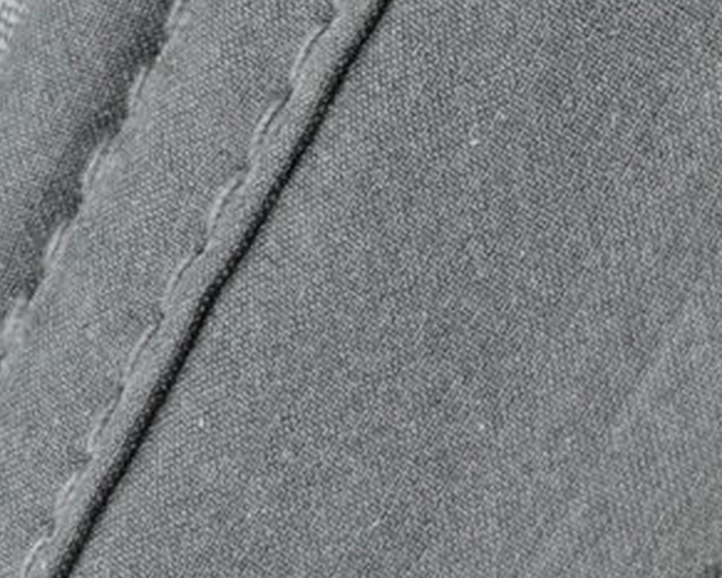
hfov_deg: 4.4
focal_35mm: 413
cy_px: -33
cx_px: 2414
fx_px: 8828
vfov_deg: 3.7
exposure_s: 1/60
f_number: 4
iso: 1000
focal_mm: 50
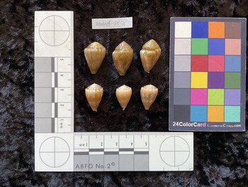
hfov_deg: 61.6
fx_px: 208
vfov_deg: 48.3
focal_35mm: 29
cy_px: 94
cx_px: 124
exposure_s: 1/60
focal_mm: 3
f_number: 1.8
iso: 50
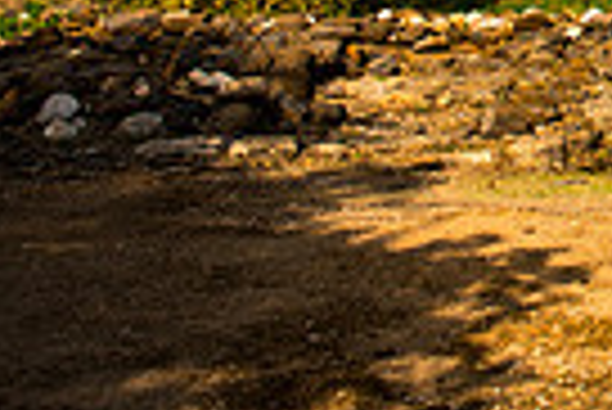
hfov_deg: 16.3
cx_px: 1148
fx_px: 1736
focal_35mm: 102
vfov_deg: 12.3
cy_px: -336
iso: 100
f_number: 2.8
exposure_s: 1/2000
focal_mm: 24
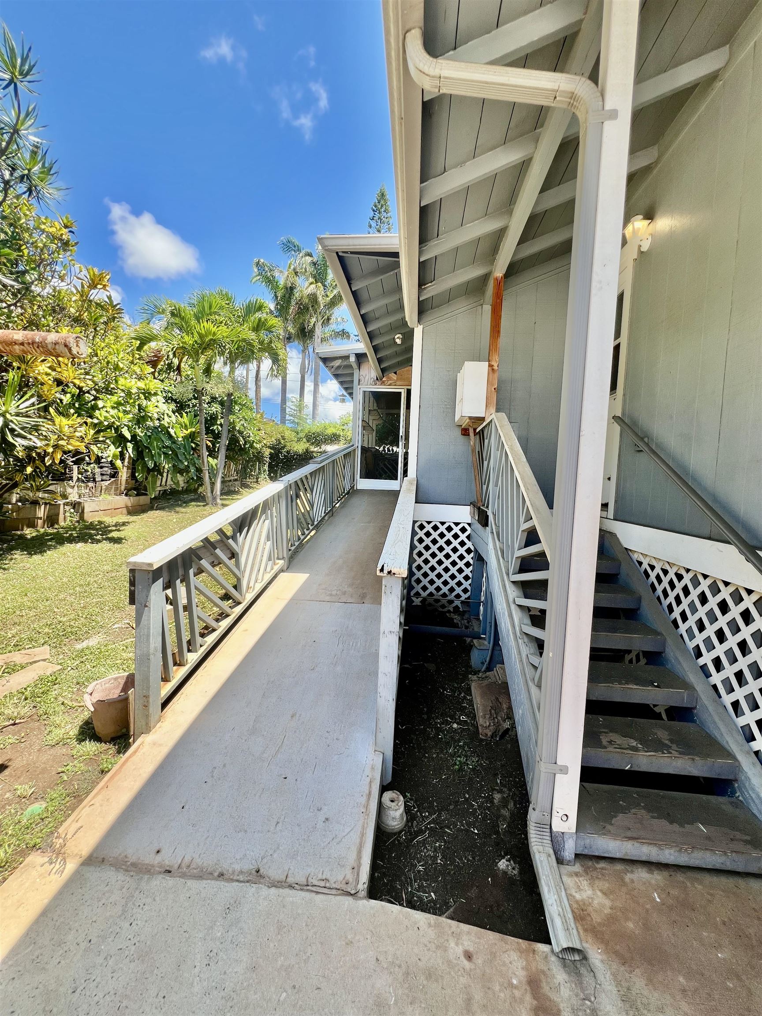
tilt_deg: -3.2
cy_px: 508
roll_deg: -1.8
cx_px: 381
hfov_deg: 89.9
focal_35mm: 13
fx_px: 382
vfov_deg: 106.2
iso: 32
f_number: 1.8
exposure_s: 1/304
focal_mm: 1.57
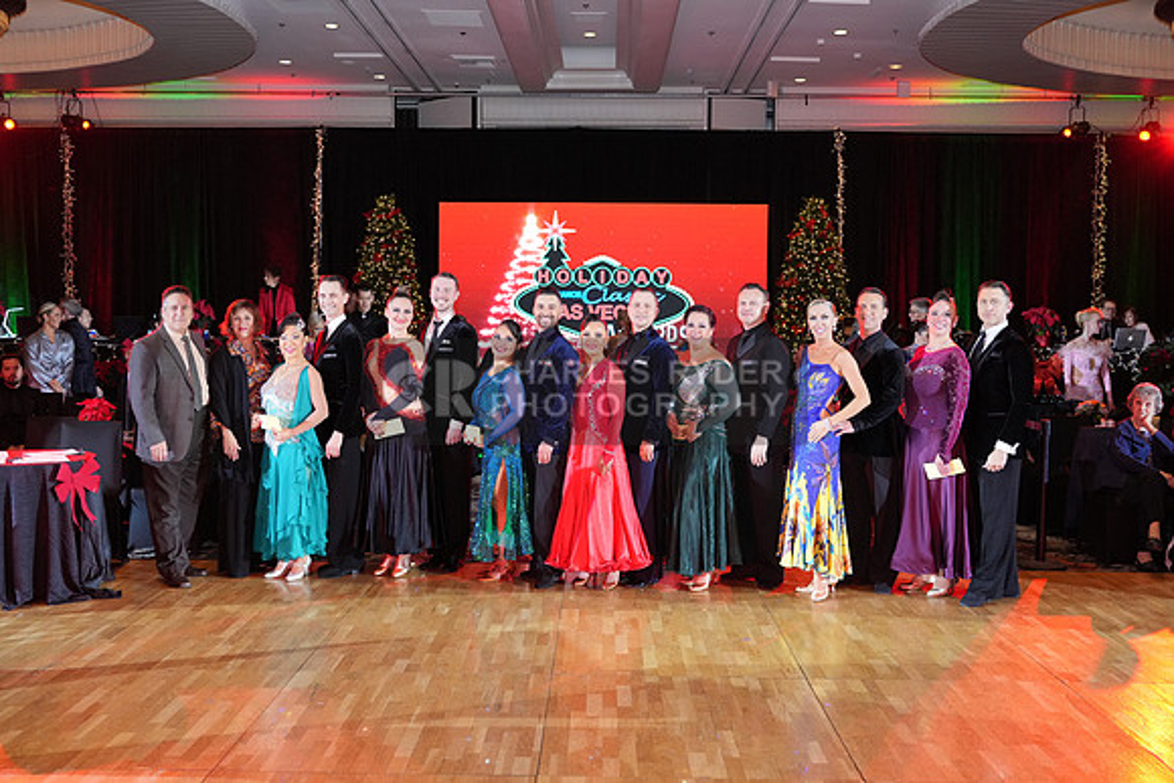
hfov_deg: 55.8
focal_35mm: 34
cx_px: 587
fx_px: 1109
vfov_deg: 38.9
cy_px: 392
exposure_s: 1/200
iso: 2500
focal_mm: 34
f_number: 4.5
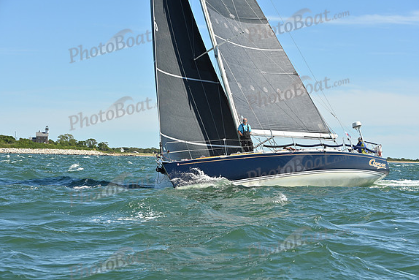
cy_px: 139
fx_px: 1059
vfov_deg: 15.0
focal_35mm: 91
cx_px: 210
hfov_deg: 22.4
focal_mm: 90
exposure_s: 1/1600
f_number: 7.1
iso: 320
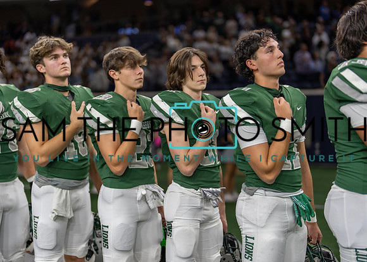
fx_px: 546
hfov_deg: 37.2
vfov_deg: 27.0
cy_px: 131
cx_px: 184
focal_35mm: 52
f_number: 1.2
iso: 160
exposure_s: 1/500
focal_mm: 50
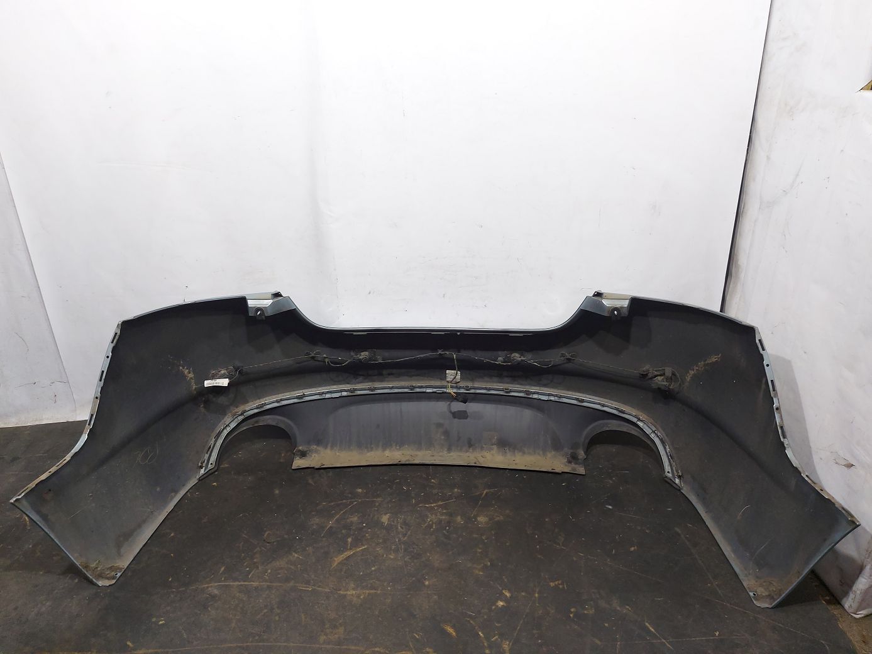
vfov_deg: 56.8
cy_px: 327
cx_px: 436
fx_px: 605
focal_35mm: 24
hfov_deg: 71.6
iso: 160
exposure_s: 1/50
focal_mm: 5.23
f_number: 1.8
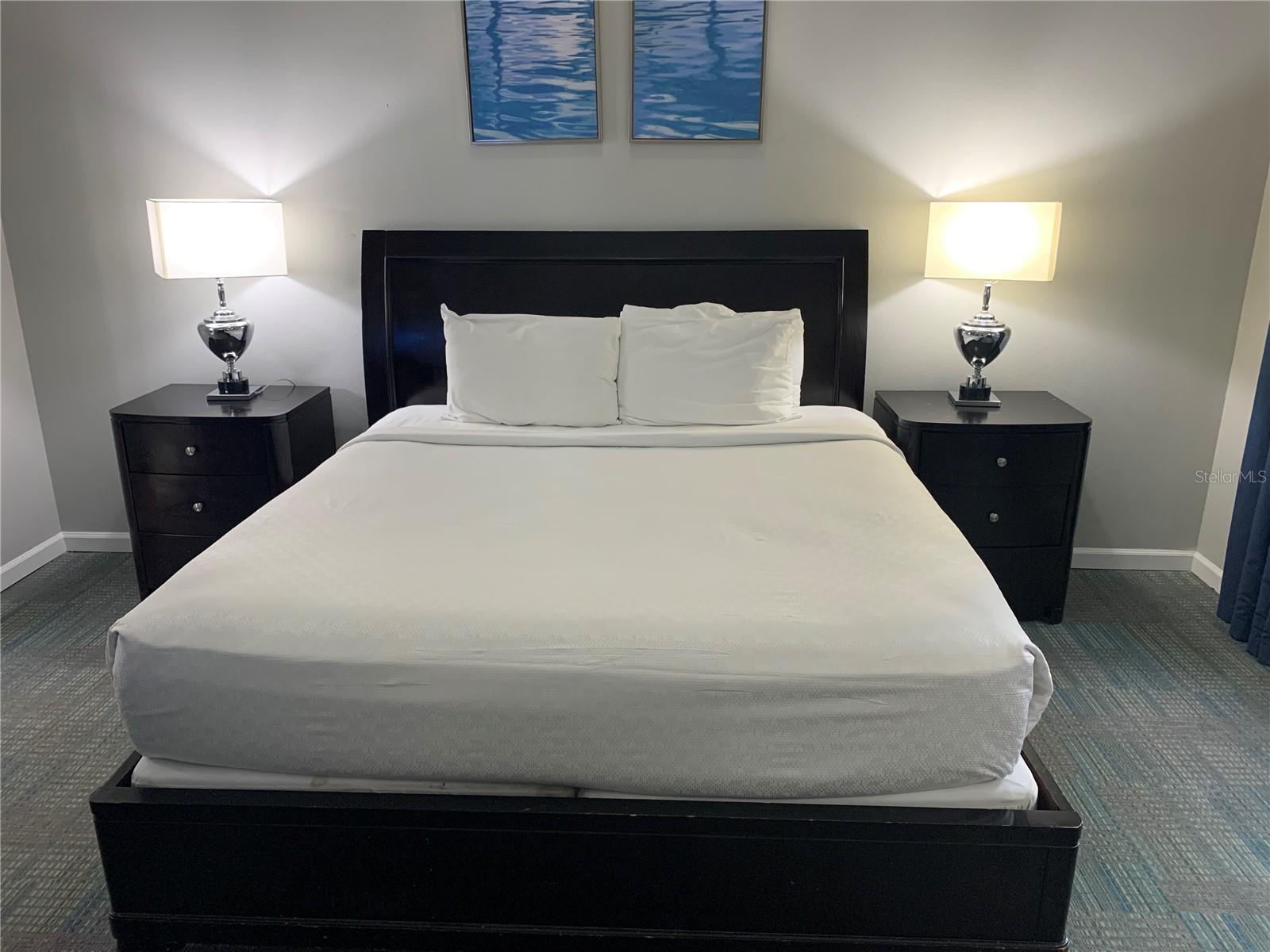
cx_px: 635
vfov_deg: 53.1
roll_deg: +0.6
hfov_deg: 67.3
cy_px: 476
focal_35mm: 26
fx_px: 954
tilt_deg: -17.9
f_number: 1.8
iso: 200
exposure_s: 1/60
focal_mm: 4.25
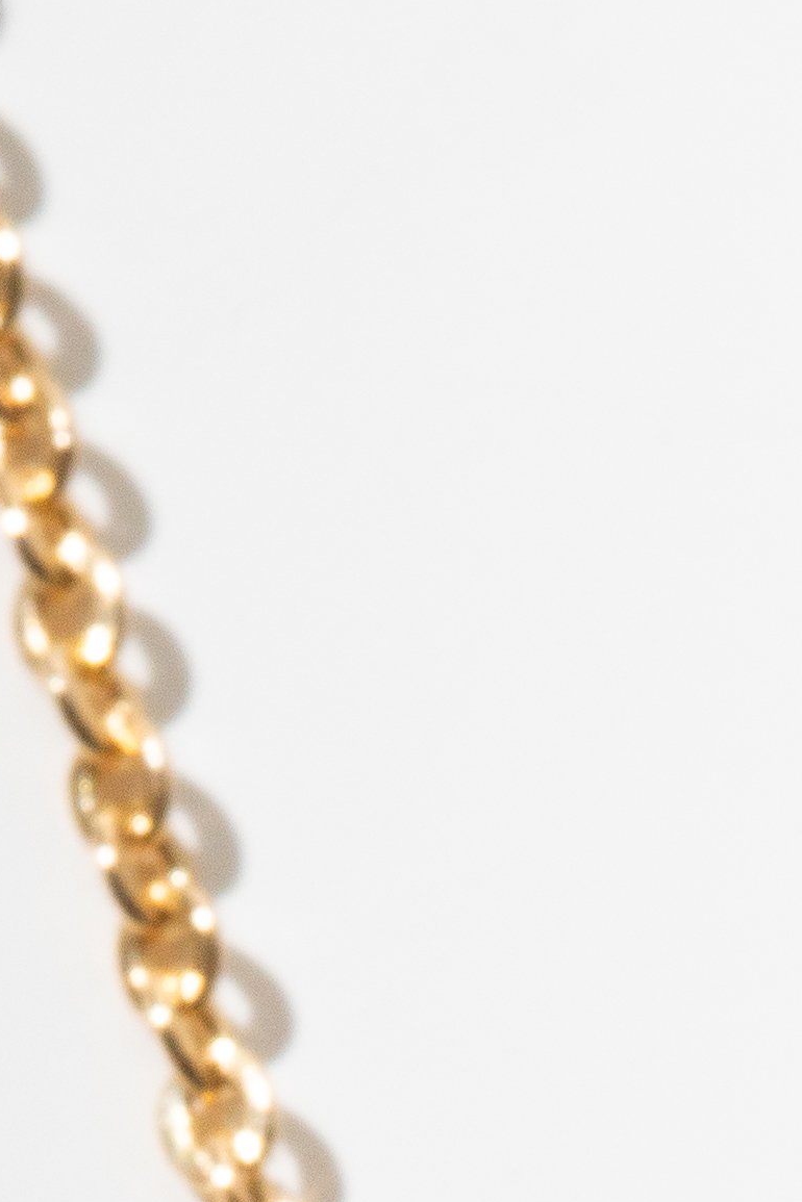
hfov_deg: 1.8
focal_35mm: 779
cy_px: 2987
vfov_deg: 2.6
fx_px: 26030
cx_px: 1385
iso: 200
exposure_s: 1/160
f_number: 25
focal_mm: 100
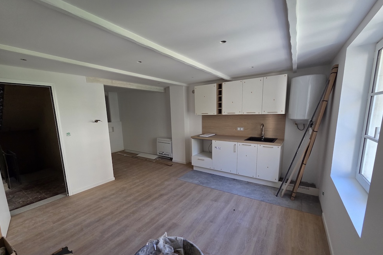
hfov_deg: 104.3
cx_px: 189
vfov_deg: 81.0
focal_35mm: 14
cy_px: 139
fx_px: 149
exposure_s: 1/100
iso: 160
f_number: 2.2
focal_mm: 2.2
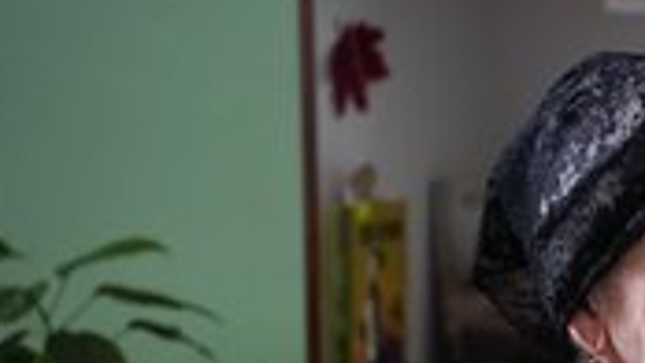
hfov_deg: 11.8
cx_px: 656
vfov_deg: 6.7
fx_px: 3097
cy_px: 409
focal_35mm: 181
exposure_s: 1/200
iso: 8000
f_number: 2.8
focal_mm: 75
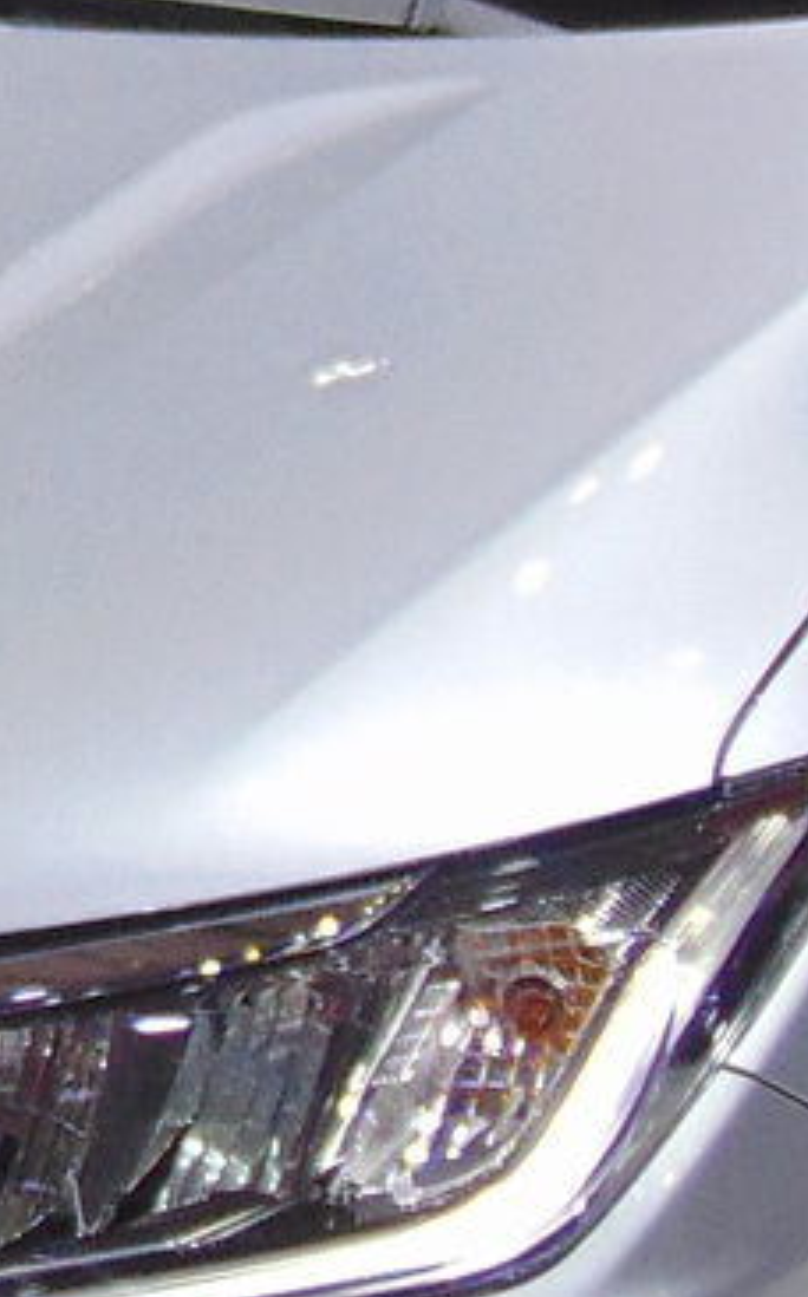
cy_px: 35
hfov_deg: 6.1
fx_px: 7169
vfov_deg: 10.3
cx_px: -1421
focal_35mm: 203
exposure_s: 1/40
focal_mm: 6.3
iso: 80
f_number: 3.2
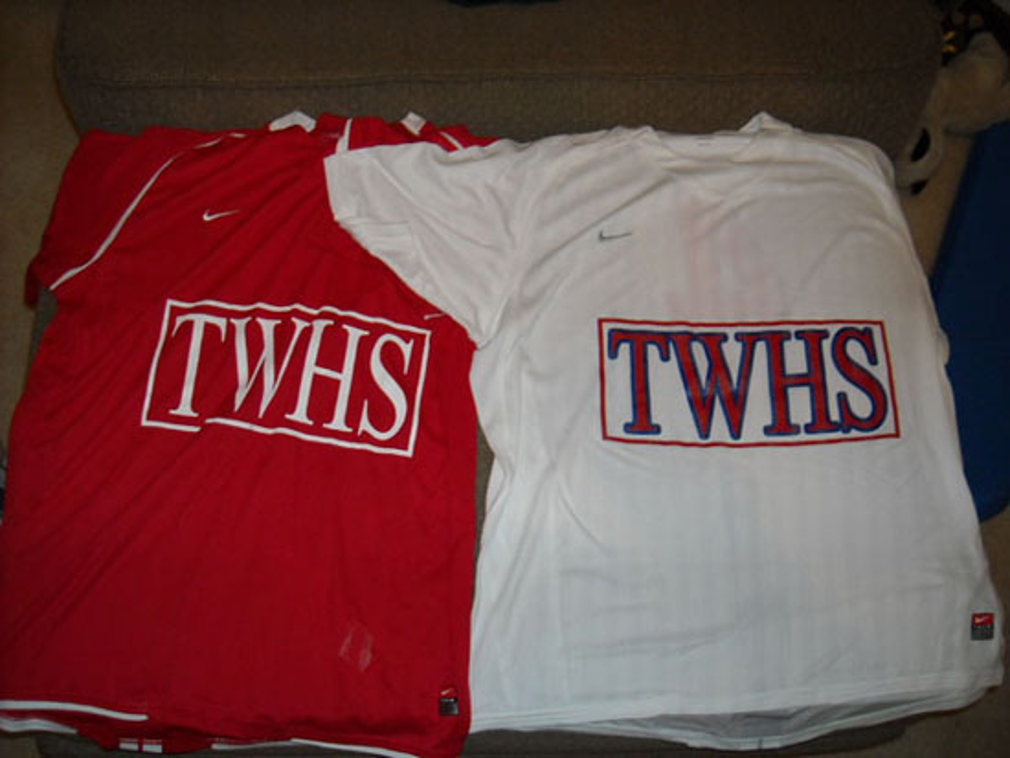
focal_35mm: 35
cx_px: 505
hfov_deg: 52.6
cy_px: 379
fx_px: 1022
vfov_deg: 40.7
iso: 200
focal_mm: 5.7
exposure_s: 1/60
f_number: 2.8
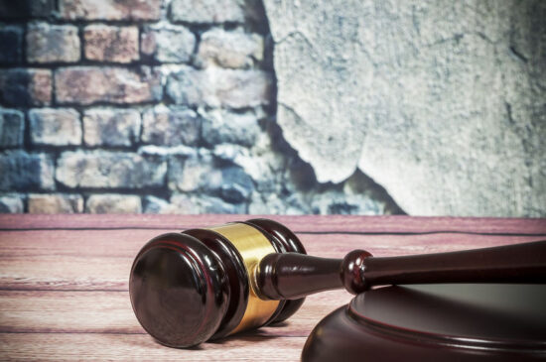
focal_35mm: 75
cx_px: 273
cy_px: 181
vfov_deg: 18.1
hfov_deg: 27.0
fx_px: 1136
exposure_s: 1/1.25
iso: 200
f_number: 18
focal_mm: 50
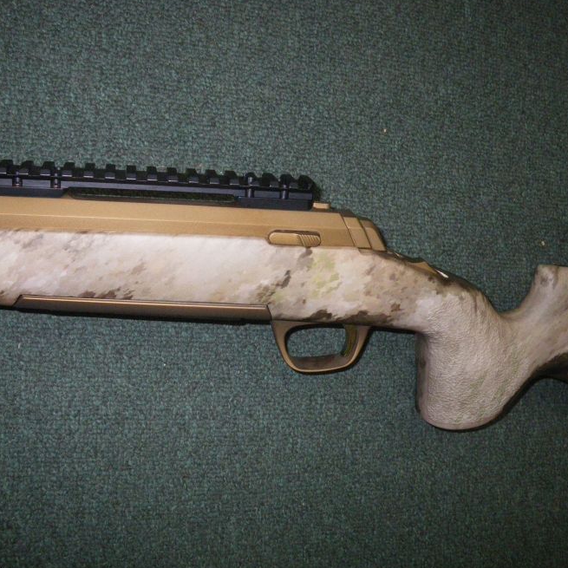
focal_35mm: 34
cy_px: 282
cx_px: 264
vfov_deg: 48.5
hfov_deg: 48.4
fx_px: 631
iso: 400
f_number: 3.5
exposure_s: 1/50
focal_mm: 5
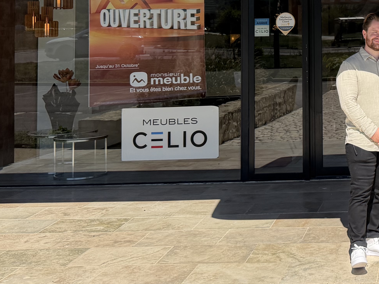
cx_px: 406
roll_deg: +2.2
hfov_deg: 25.9
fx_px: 767
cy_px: -31
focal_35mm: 70
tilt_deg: +4.4
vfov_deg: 20.0
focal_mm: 6.76
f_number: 1.78
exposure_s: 1/5714
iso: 100
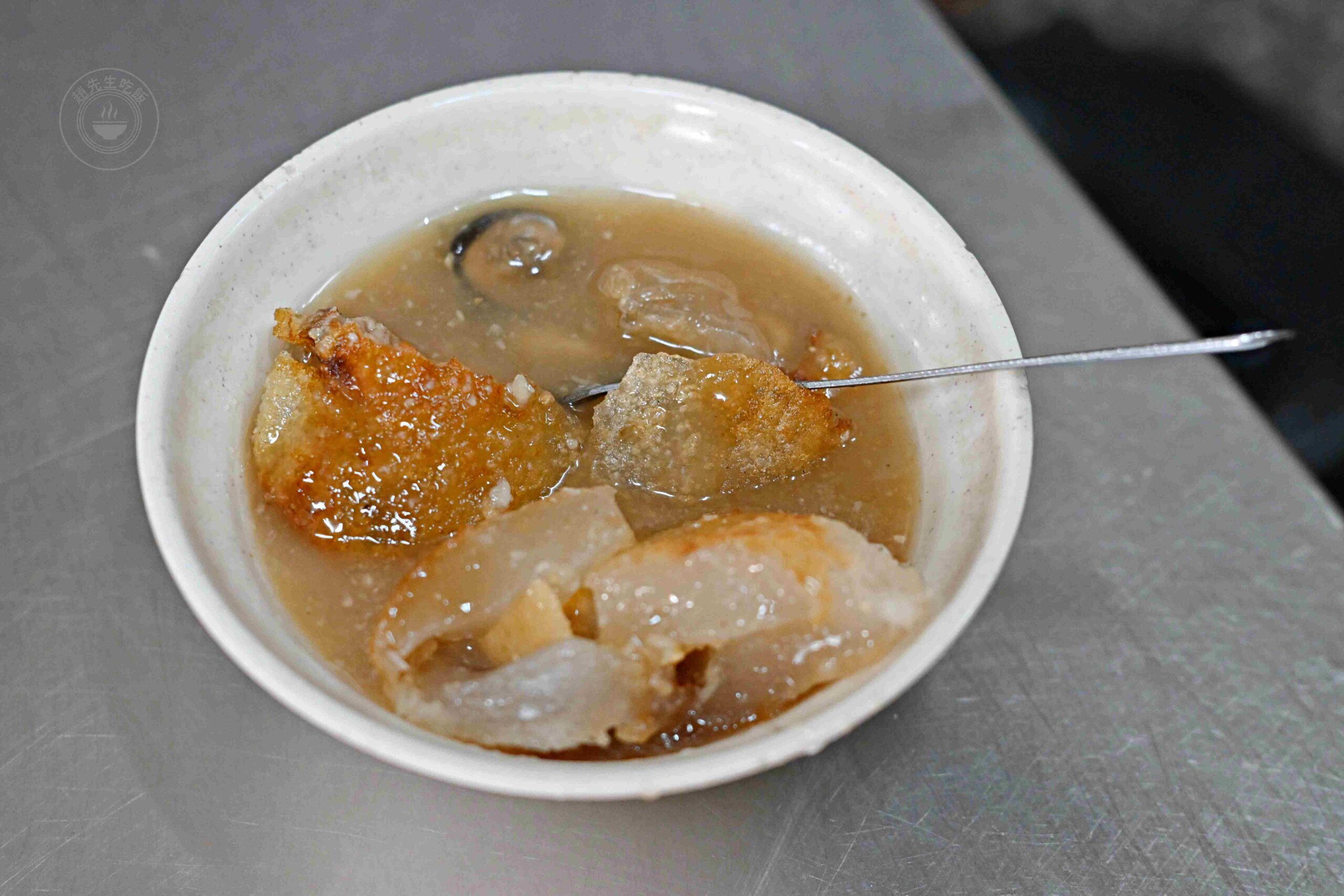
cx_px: 672
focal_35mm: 75
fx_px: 2800
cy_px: 448
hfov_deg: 27.0
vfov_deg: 18.2
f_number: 2.8
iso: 1400
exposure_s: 1/200
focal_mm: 50
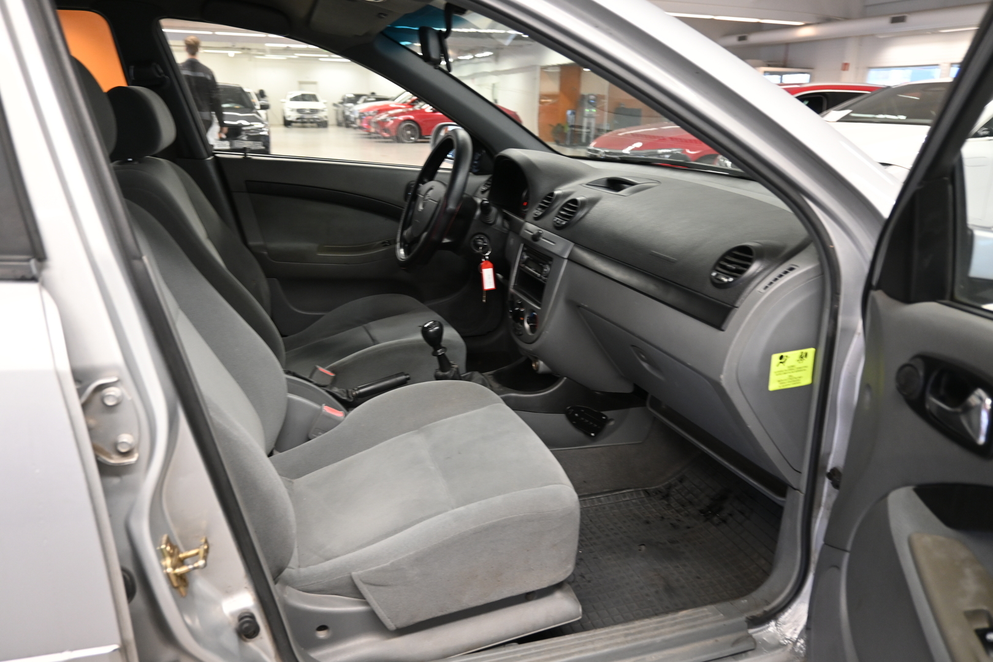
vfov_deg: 49.1
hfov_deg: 68.9
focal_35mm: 26
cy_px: 331
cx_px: 496
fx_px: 724
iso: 720
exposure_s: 1/30
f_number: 3.5
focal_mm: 17.5
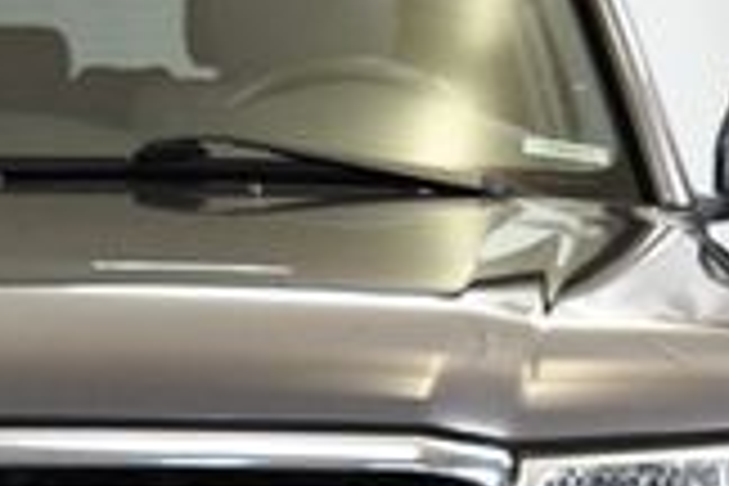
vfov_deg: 5.2
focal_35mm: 264
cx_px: -18
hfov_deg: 7.8
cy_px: 580
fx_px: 5346
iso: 2200
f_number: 5
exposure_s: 1/125
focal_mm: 45
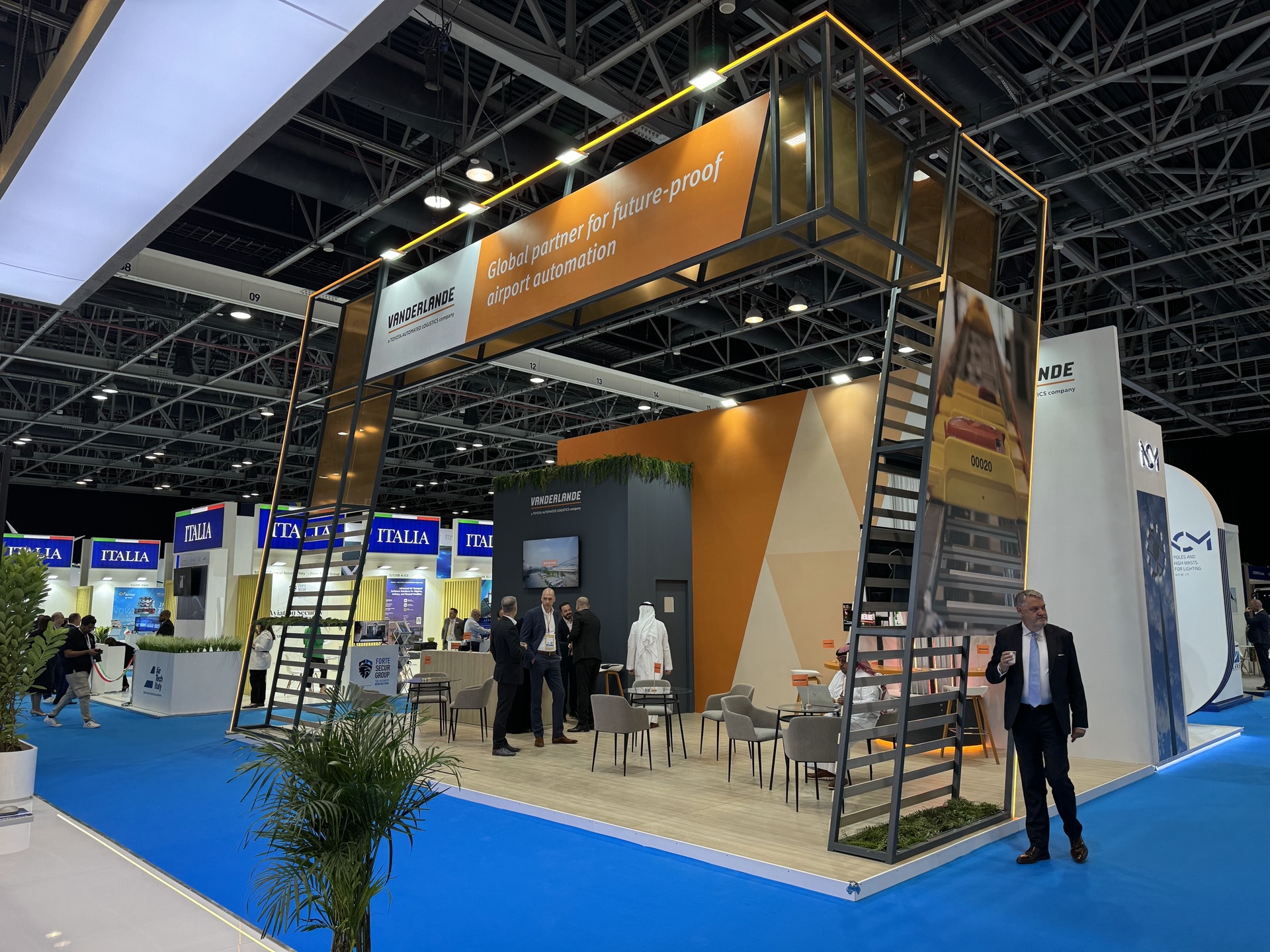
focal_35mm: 24
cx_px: 635
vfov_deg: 56.8
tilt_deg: +8.1
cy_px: 476
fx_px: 881
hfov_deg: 71.6
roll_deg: -0.1
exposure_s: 1/100
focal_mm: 6.76
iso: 100
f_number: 1.78
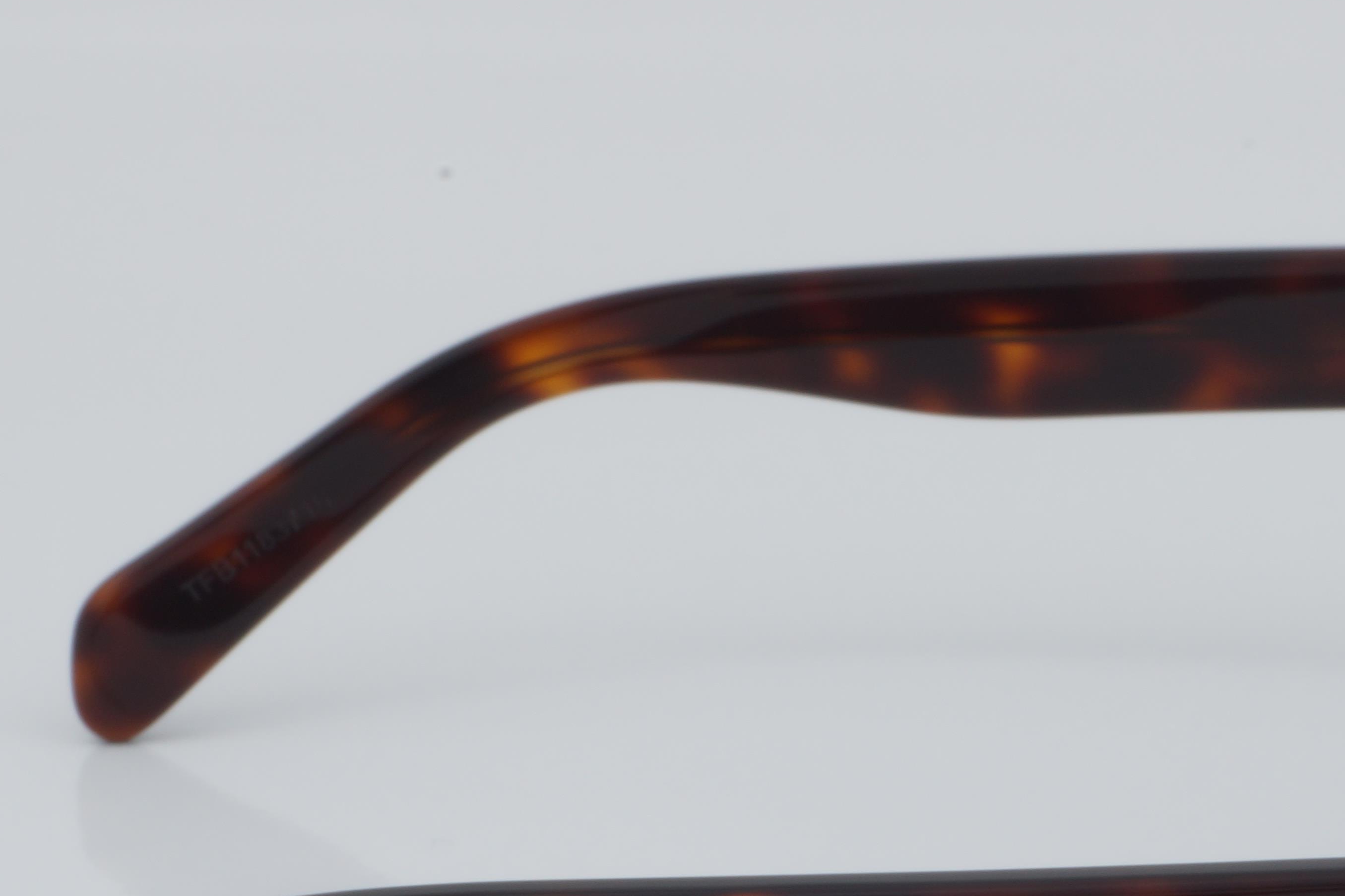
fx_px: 6201
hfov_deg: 12.3
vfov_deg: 8.3
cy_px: 731
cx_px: 992
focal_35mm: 166
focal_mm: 50
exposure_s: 1/4
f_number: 32
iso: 100
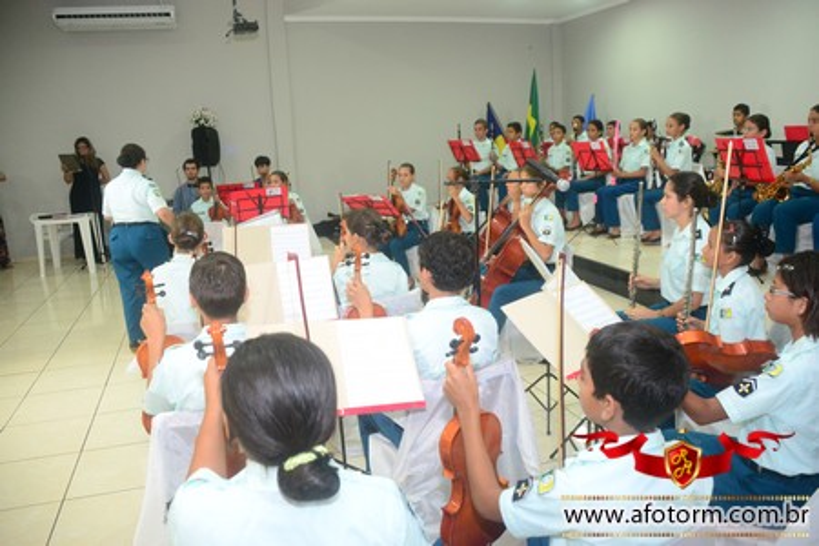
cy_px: 273
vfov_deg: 43.6
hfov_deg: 61.9
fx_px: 682
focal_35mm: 30
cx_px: 410
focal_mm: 20
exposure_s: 1/60
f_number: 3.5
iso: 1600
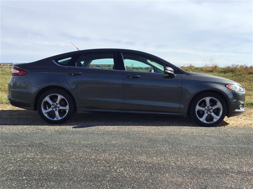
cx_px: 126
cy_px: 94
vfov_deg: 45.4
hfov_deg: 58.4
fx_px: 227
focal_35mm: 31
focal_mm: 3.3
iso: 25
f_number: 2.4
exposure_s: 1/1274
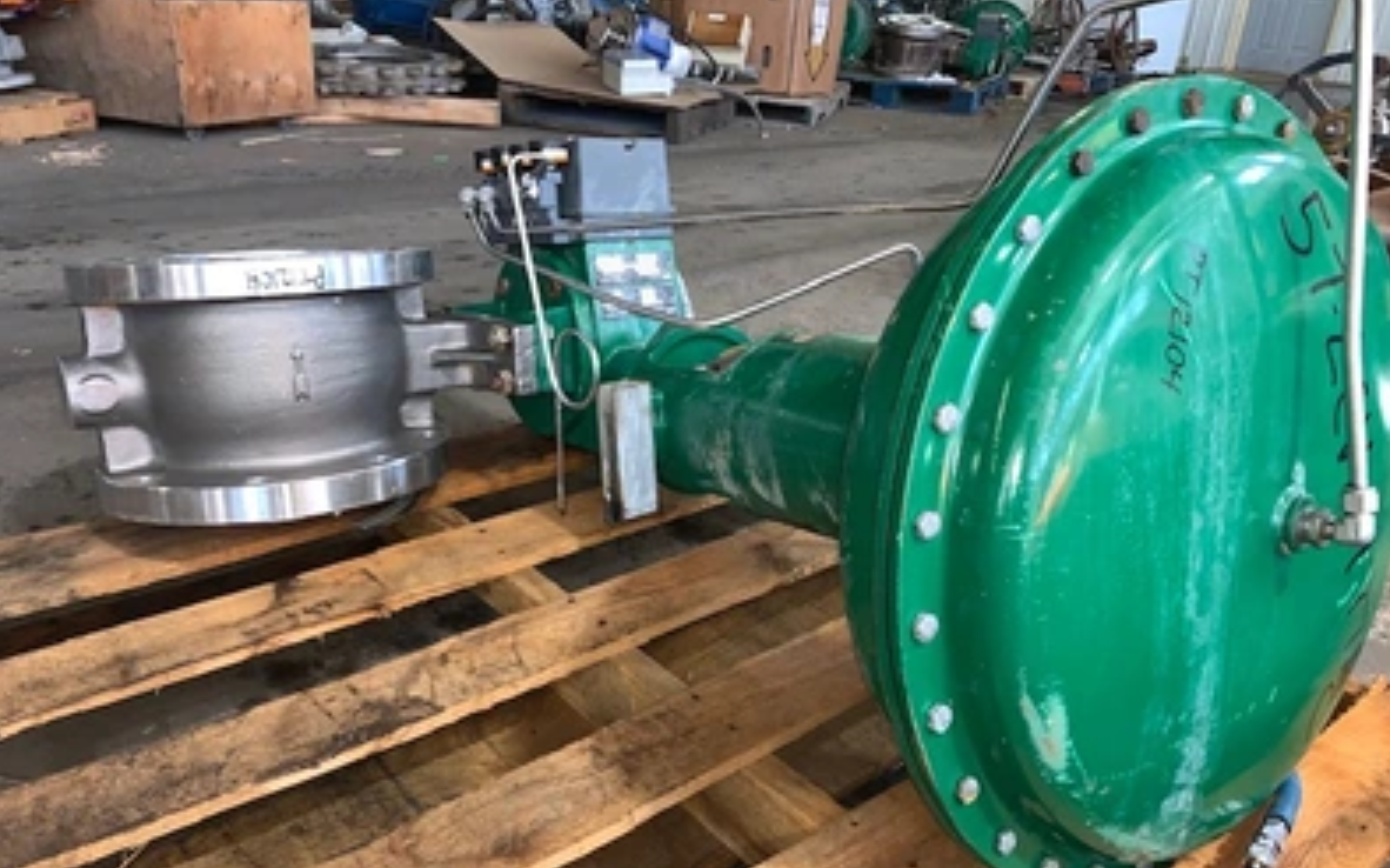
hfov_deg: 66.5
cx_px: 702
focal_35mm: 28
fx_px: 1060
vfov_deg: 44.5
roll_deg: -3.6
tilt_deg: -23.6
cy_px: 462
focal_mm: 4.25
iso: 100
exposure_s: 1/15
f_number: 1.8
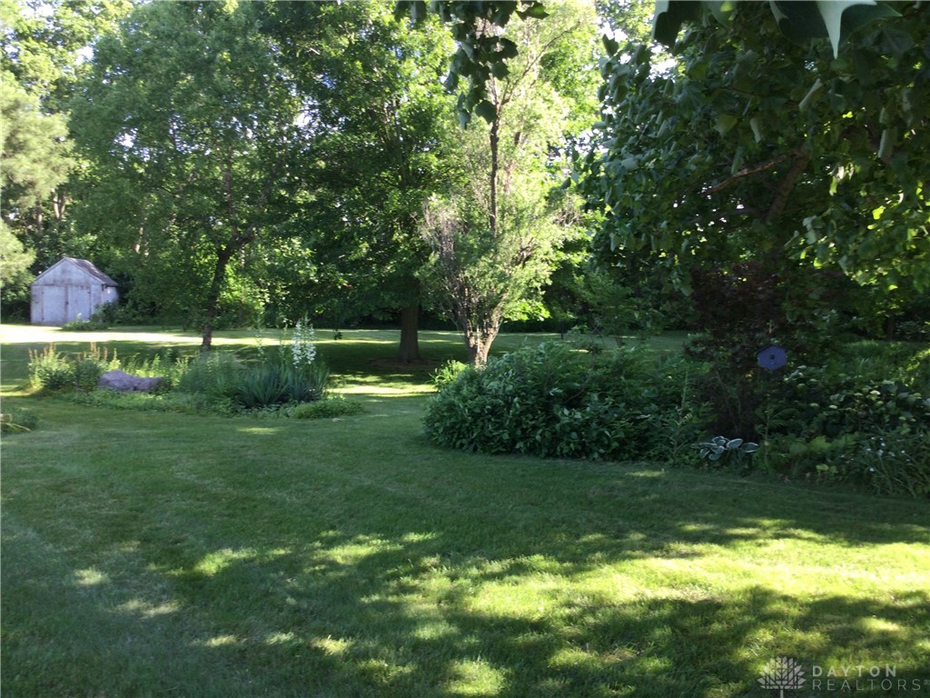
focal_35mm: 31
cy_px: 349
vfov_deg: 45.4
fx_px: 833
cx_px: 465
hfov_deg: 58.4
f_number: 2.4
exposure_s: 1/120
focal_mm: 3.3
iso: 32
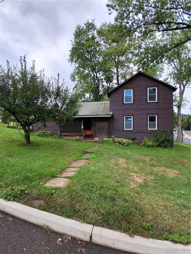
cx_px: 96
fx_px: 125
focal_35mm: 17
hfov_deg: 74.7
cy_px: 127
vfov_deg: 91.0
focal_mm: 1.4
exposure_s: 1/823
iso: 50
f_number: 2.2
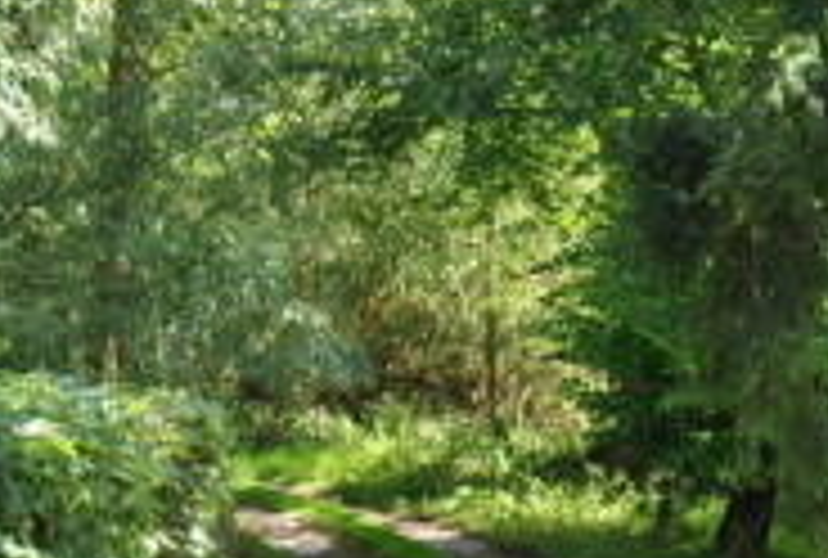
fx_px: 2446
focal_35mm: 106
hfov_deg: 19.2
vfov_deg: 12.8
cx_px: 371
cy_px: 596
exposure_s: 1/50
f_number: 5.6
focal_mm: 20
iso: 200
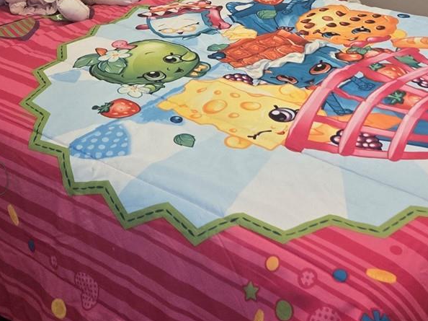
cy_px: -74
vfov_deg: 21.7
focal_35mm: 62
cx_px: 270
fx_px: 766
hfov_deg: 31.1
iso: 250
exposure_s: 1/120
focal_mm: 5.4
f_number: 1.8
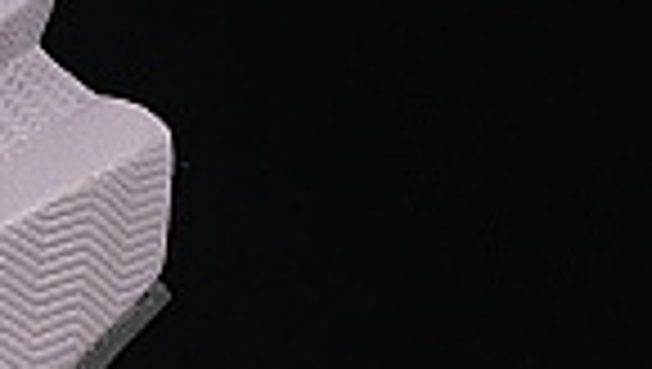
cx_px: -1484
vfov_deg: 2.1
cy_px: -436
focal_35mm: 585
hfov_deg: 3.6
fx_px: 10127
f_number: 8
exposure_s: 1/80
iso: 160
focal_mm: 50
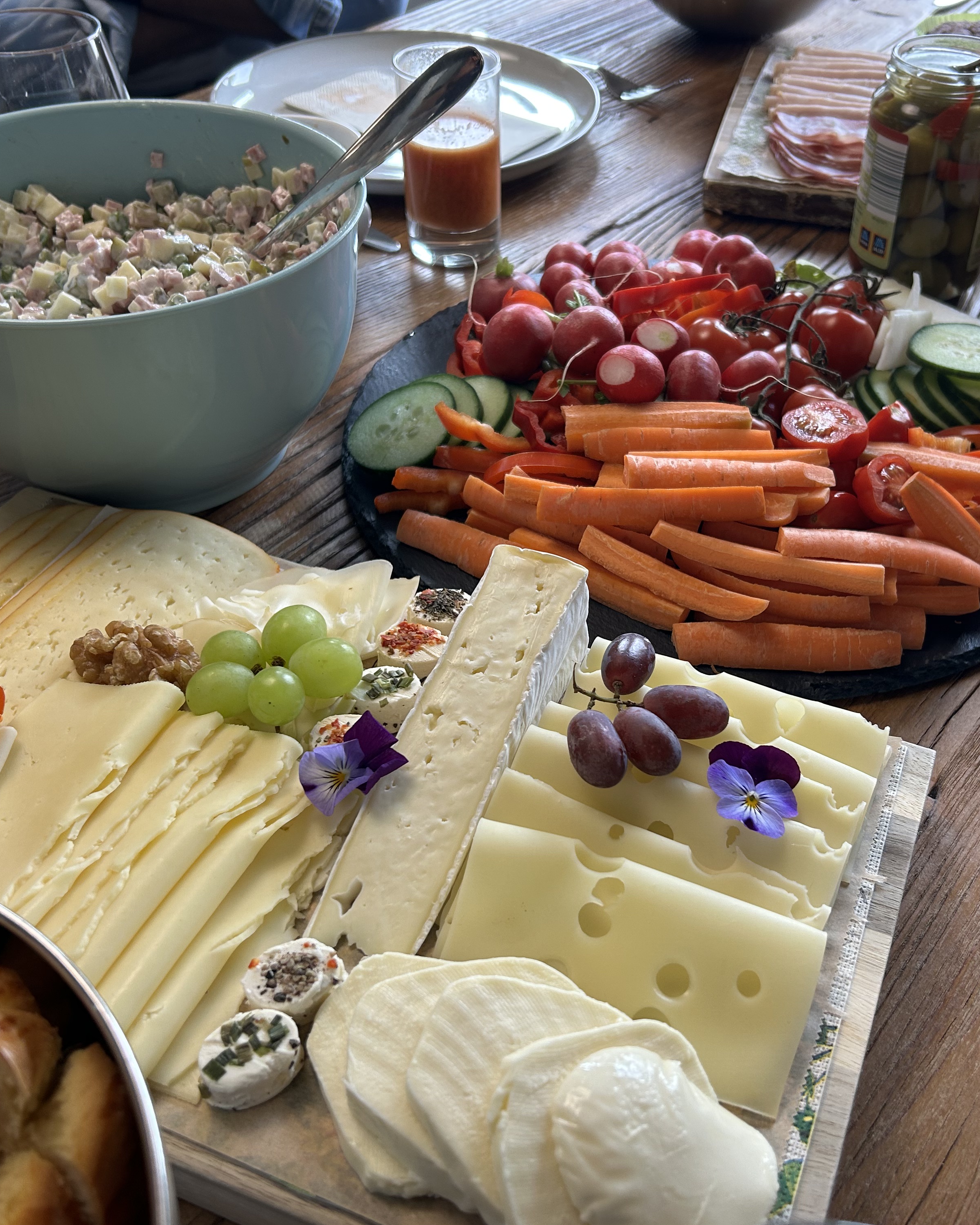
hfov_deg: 43.2
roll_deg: -1.4
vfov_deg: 52.8
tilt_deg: -41.9
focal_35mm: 34
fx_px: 1233
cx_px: 561
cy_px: 615
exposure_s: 1/100
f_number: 1.5
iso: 80
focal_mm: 5.7
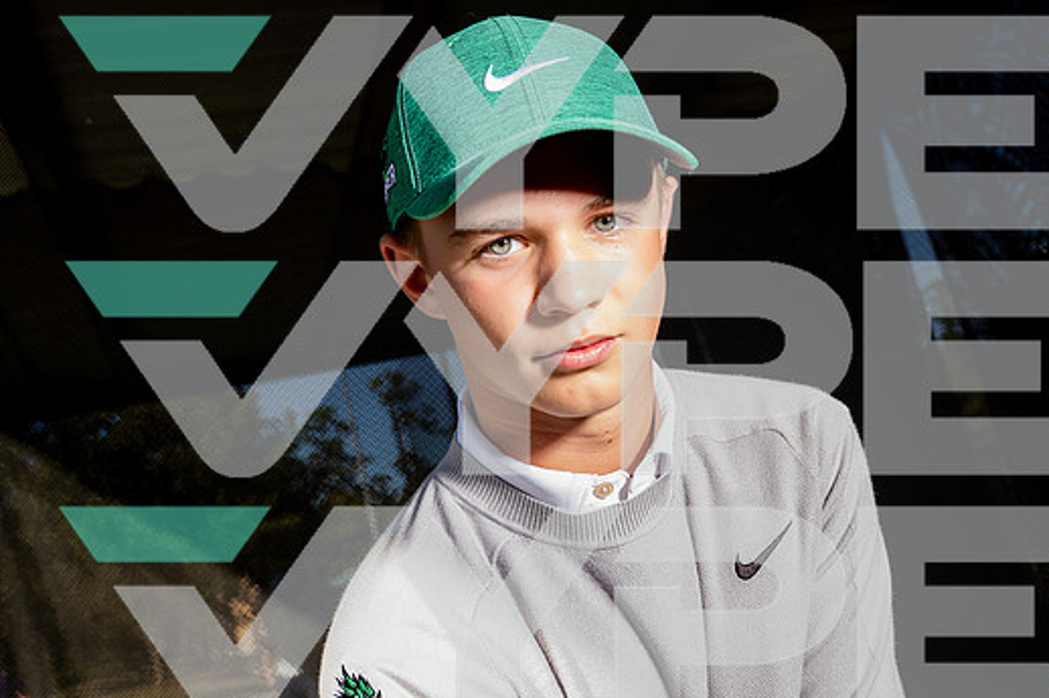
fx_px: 1194
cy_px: 334
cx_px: 654
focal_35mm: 41
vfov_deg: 32.6
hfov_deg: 47.0
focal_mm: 32
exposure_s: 1/250
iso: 100
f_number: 5.6
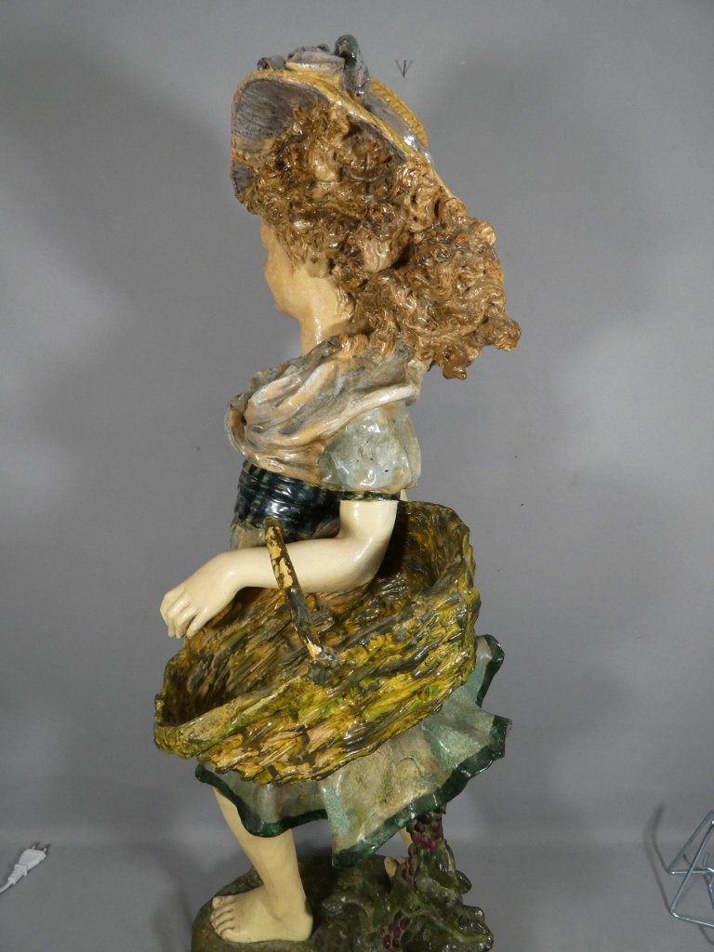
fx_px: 550
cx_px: 357
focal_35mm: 20
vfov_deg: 81.7
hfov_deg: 66.0
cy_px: 476
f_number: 2.8
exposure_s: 1/125
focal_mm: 3.6
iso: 200
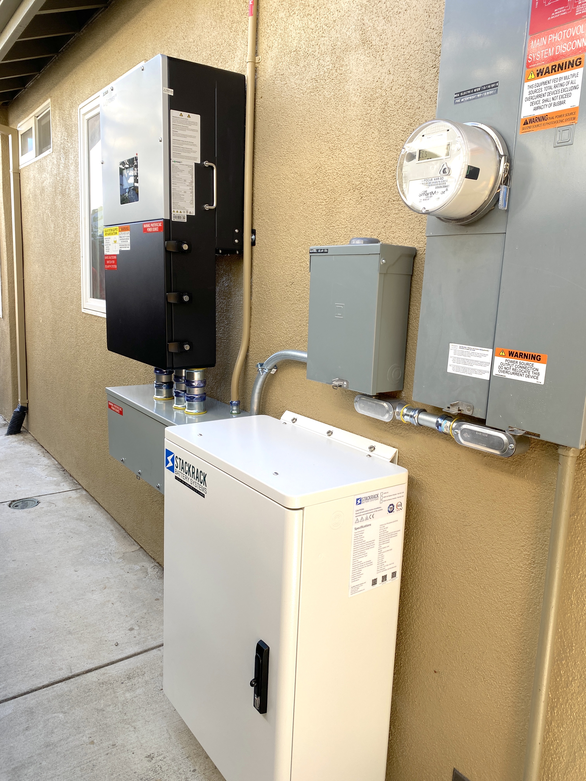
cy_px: 390
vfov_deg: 67.3
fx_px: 587
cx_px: 293
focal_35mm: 26
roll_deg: -2.0
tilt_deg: -9.5
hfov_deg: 53.1
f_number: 1.8
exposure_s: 1/122
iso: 32
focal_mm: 4.25
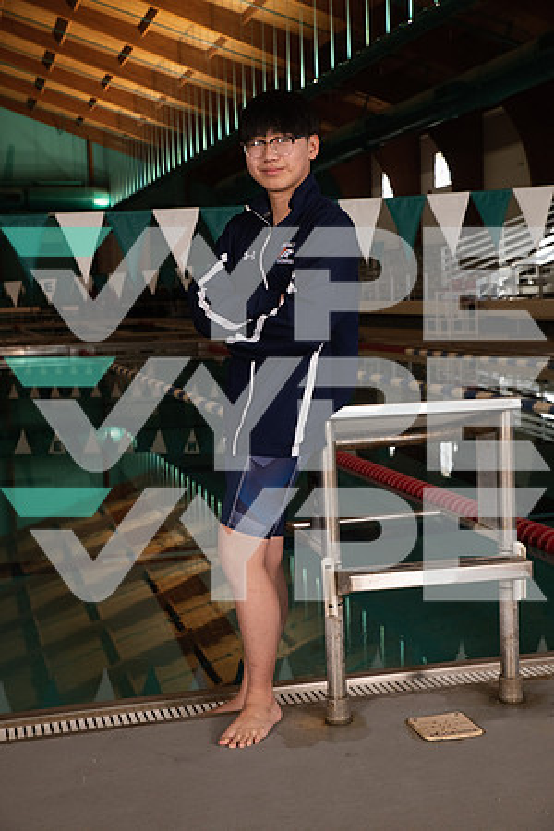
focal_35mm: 55
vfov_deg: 36.2
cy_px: 416
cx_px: 277
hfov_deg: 24.6
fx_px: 1269
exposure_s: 1/320
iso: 800
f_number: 7.1
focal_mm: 55
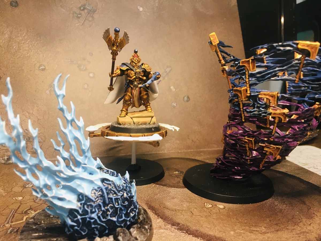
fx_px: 269
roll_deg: -1.0
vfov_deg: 48.2
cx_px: 160
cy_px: 120
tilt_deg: -11.1
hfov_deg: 61.7
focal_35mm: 29
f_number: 2.2
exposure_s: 1/30
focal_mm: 4.15
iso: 64
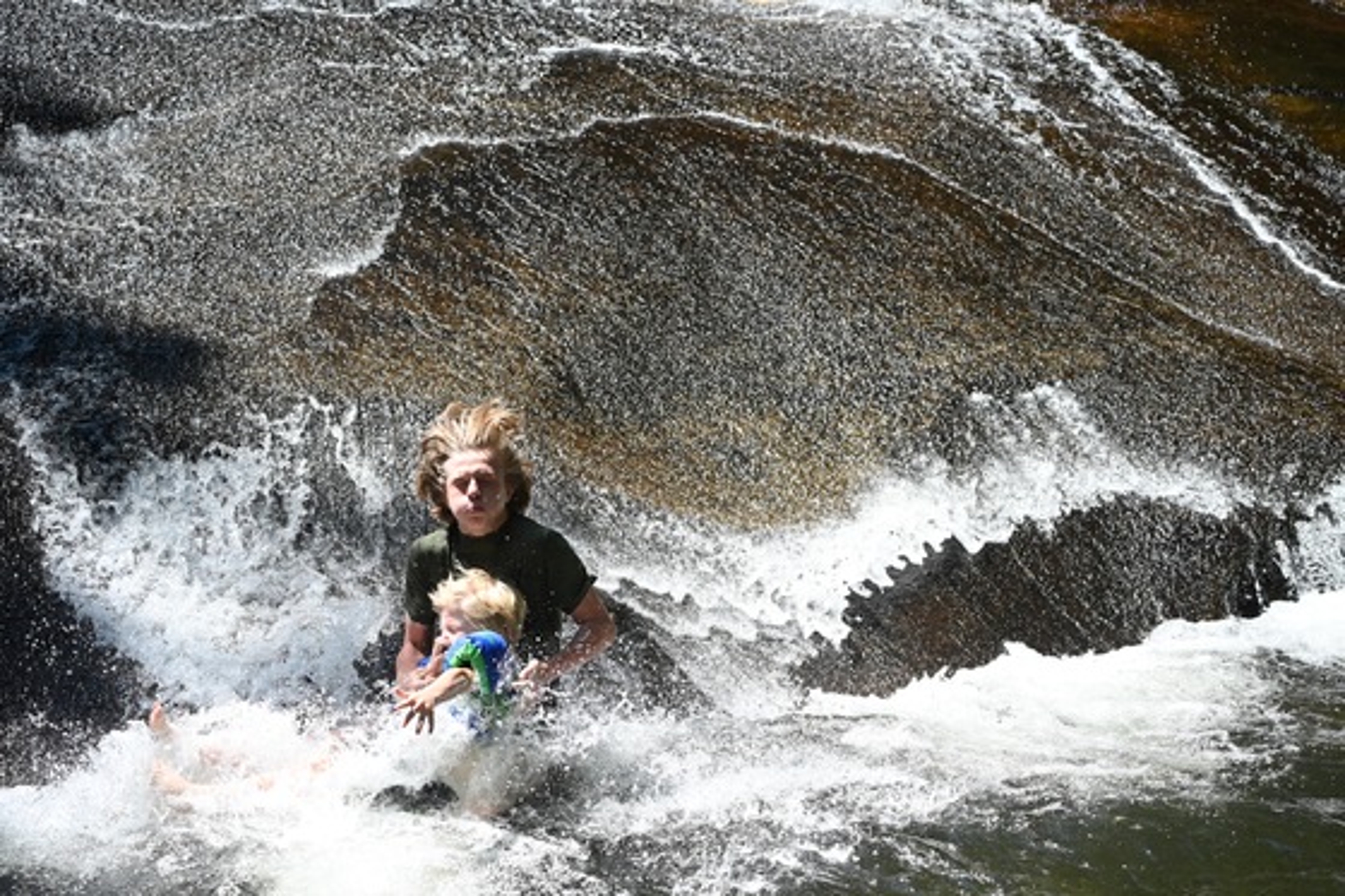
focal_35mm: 78
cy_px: 448
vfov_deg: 17.5
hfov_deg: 26.0
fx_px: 2913
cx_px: 672
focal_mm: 78
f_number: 4.5
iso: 1600
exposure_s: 1/8000
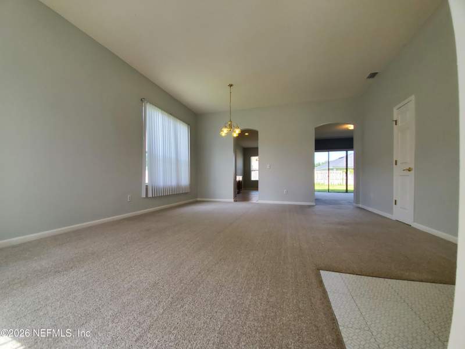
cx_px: 232
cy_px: 174
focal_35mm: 13
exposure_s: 1/119
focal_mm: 1.8
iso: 80
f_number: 2.2
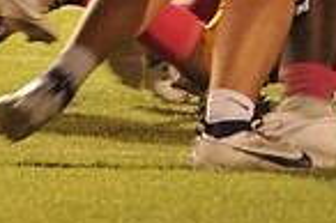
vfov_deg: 0.7
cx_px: -131
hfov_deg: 1.0
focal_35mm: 1993
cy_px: -202
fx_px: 18580
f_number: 6.3
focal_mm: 500
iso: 6400
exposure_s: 1/160
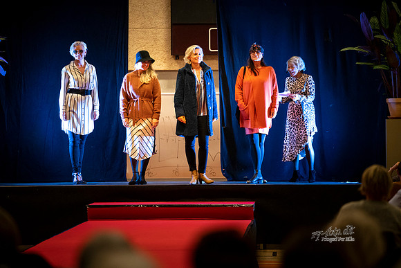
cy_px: 116
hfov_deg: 9.1
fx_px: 2516
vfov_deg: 6.1
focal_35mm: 226
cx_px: 199
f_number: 2.8
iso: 8000
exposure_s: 1/200
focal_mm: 198
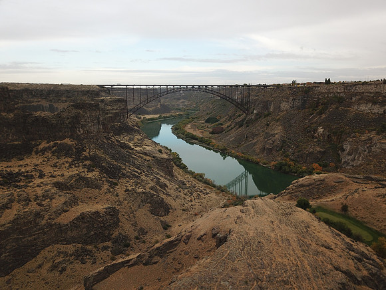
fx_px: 290
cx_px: 193
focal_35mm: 26
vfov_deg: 53.1
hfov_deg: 67.3
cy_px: 145
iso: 100
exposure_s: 1/342
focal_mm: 4.73
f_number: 2.2
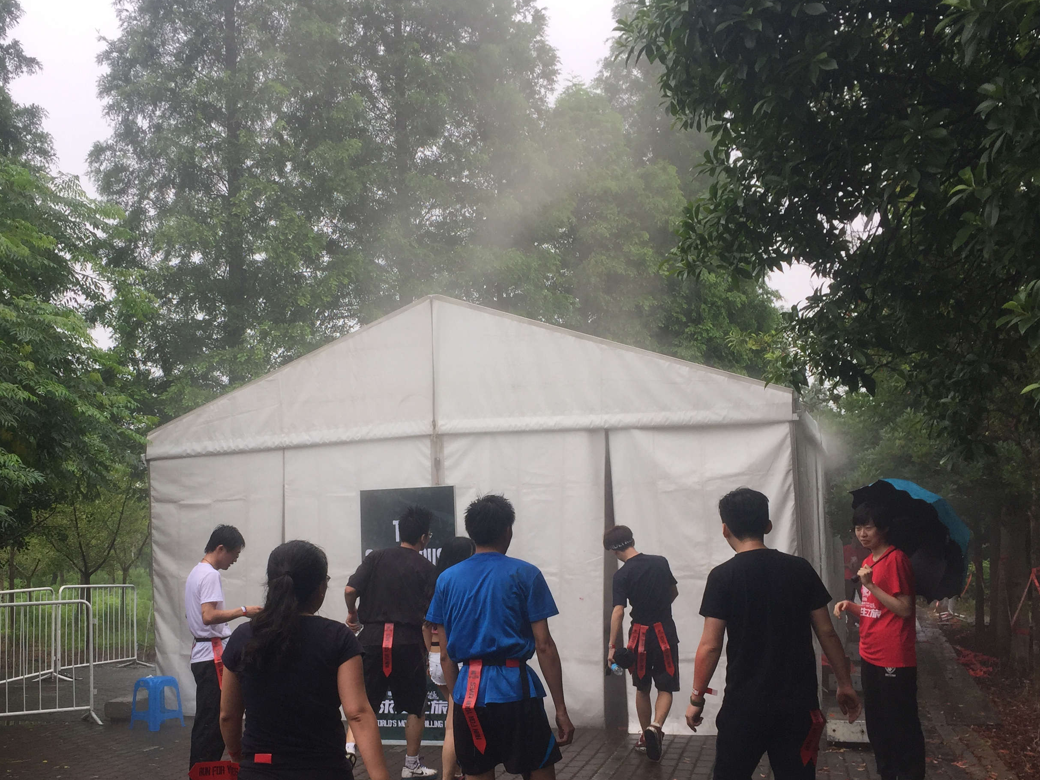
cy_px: 477
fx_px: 1172
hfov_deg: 47.7
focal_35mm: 39
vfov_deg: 36.6
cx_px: 435
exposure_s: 1/434
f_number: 2.2
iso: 32
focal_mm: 4.15
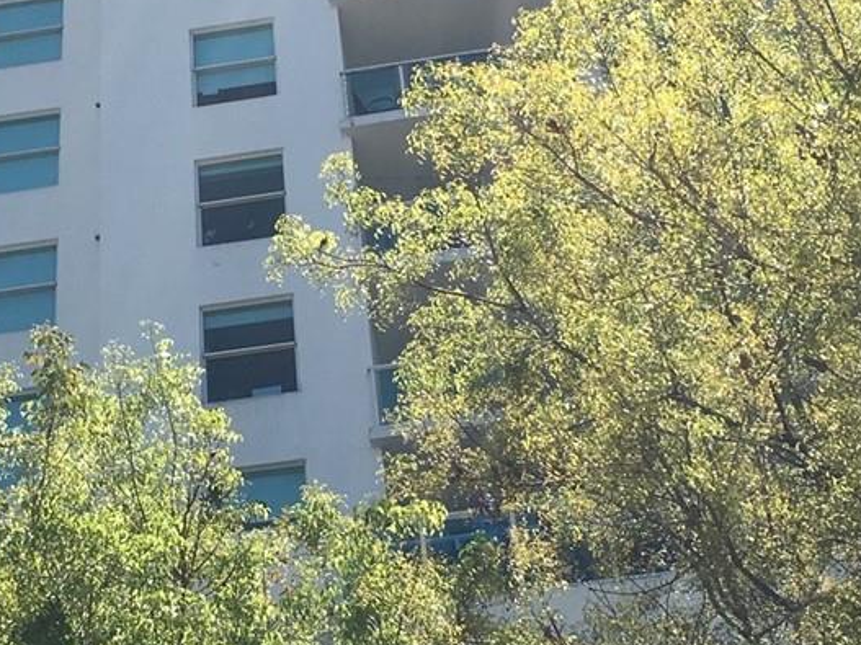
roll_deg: +2.8
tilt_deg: +41.7
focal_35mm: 88
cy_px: 304
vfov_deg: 16.8
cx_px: 268
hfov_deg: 22.1
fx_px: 2188
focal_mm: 4.15
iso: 25
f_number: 2.2
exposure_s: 1/1748
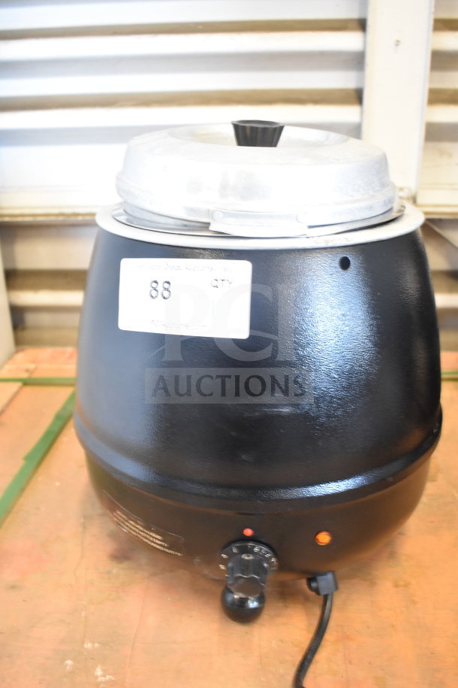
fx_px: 630
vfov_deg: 57.2
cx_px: 229
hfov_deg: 40.0
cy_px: 344
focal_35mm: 33
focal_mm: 22
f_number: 3.8
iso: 1800
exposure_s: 1/30
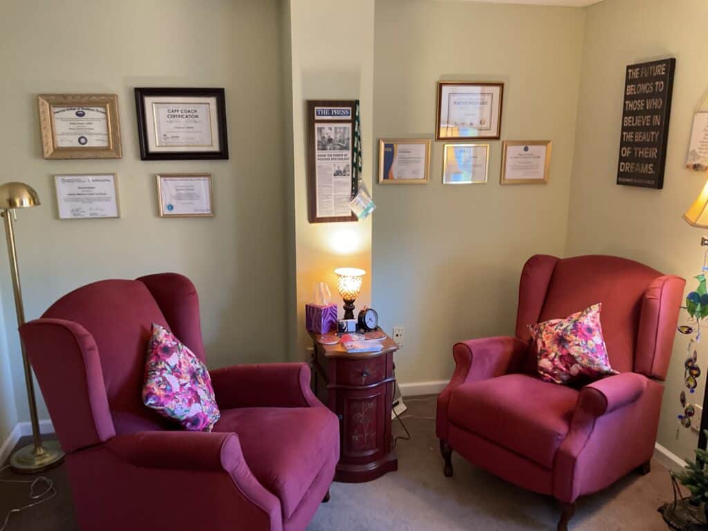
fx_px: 593
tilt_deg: -15.3
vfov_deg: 48.2
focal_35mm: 29
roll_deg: -0.3
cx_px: 354
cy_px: 266
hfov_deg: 61.7
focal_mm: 3
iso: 200
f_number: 1.8
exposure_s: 1/40
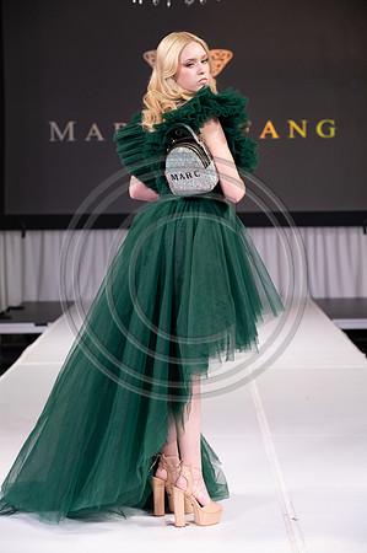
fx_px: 1502
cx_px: 184
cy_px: 276
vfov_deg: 20.8
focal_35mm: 98
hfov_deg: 13.9
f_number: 5.6
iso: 2000
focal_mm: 98
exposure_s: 1/400
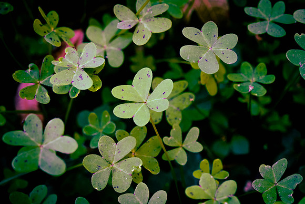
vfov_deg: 18.5
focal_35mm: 74
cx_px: 161
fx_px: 625
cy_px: 96
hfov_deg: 27.4
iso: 400
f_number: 4
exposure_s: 1/60
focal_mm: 46.6
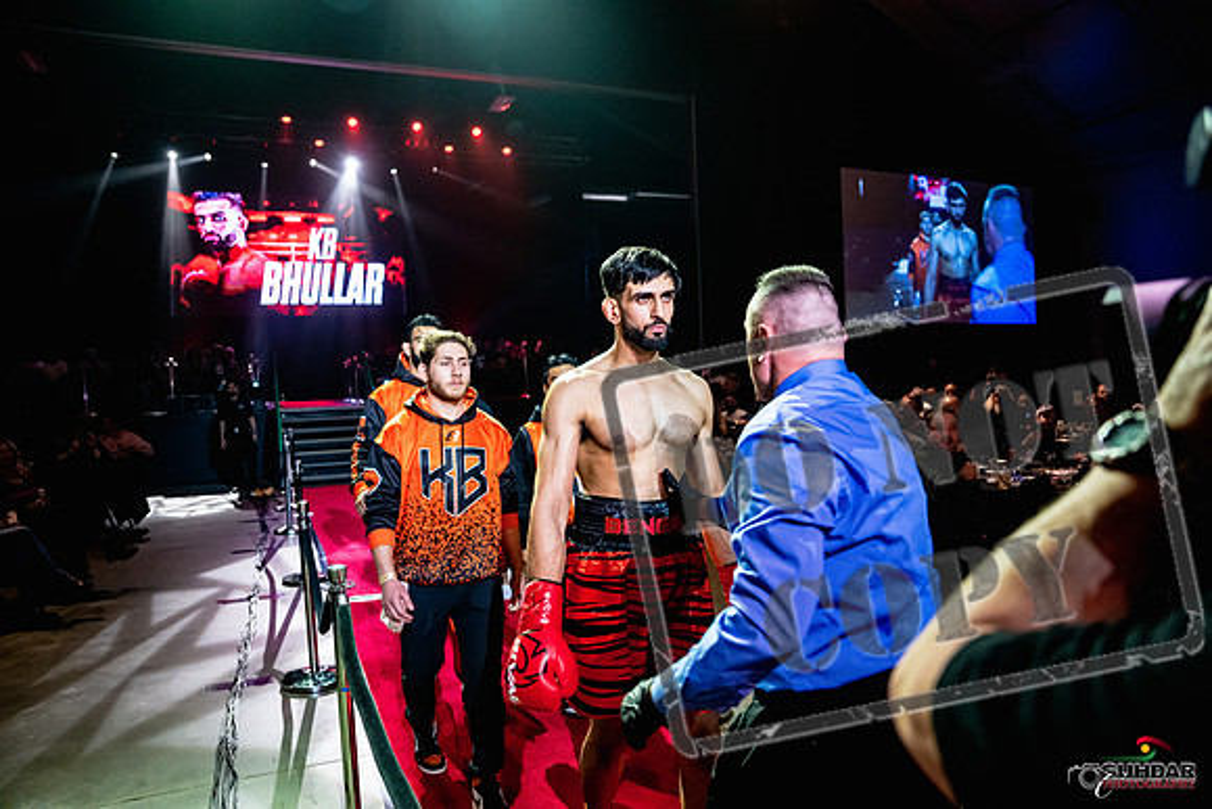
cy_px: 404
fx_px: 808
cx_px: 606
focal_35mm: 24
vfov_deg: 53.2
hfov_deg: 73.7
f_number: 2.8
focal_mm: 24
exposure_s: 1/320
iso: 5000
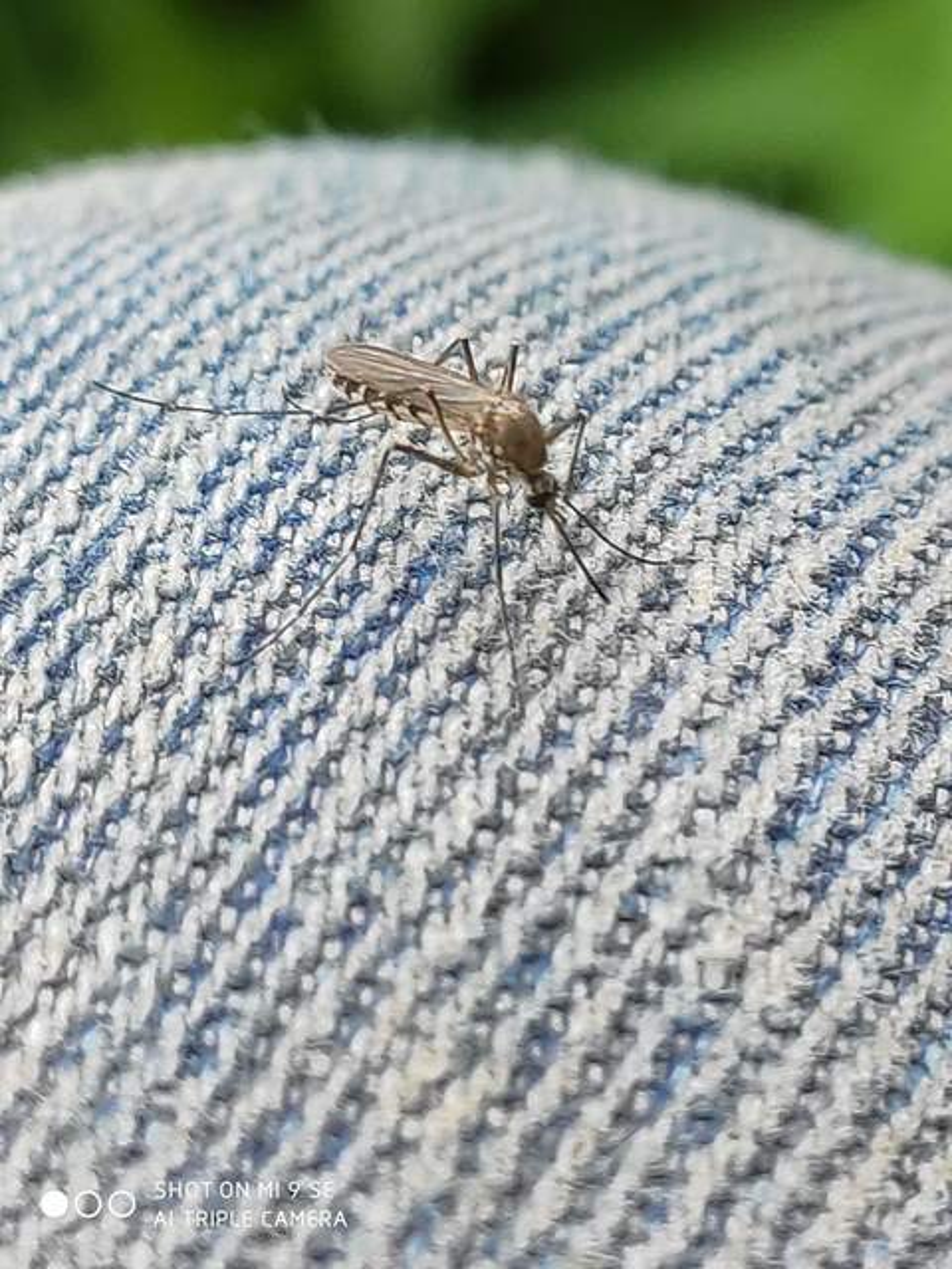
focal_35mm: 26
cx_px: 476
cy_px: 634
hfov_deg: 53.1
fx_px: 953
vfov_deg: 67.3
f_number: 1.75
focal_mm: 4.77
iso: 199
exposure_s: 1/120
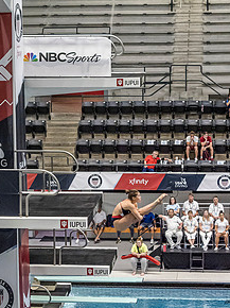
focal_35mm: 124
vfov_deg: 15.9
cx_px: 64
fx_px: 1100
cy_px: 147
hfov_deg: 11.9
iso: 5000
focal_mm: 40
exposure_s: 1/1000
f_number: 2.8
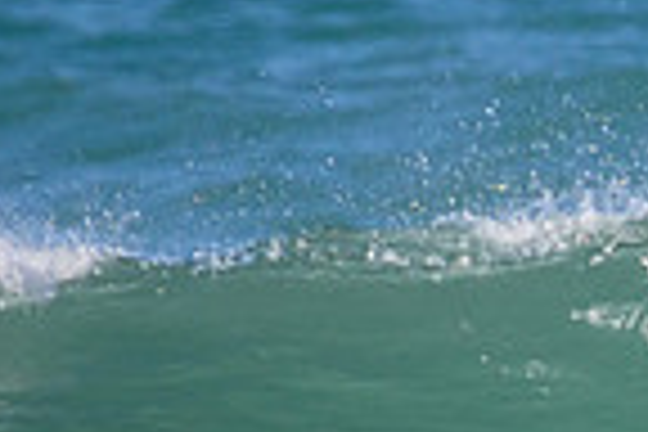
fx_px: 59755
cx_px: 1130
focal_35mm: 3320
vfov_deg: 0.4
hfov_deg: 0.6
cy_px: 743
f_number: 11
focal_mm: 800
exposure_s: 1/2000
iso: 1600
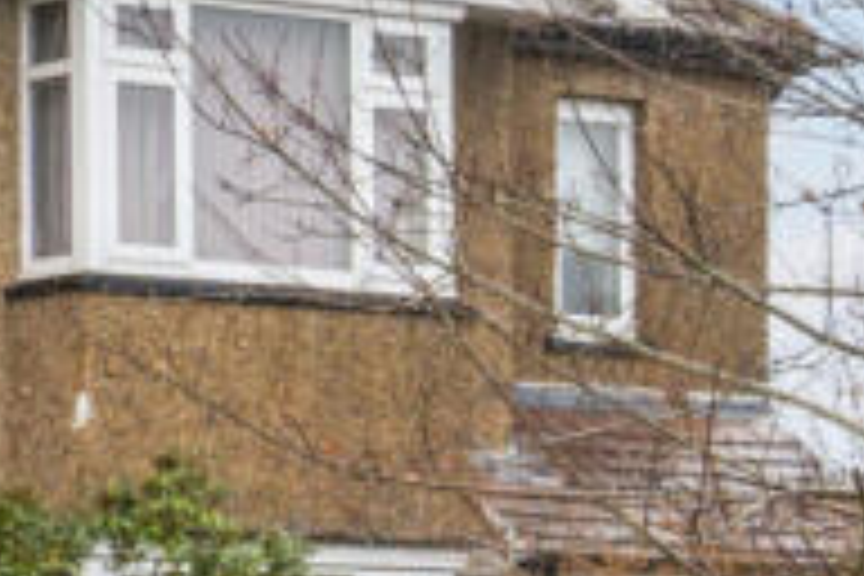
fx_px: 2368
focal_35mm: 99
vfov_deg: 13.8
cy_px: 151
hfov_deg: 14.1
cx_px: -1224
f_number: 8
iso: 400
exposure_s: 1/40
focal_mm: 18.5
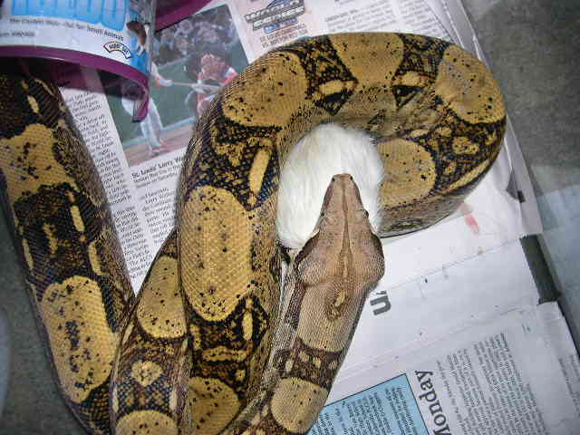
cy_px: 218
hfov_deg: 44.8
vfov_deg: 34.3
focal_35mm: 42
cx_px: 290
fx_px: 704
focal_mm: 9
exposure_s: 1/60
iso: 100
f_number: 2.9
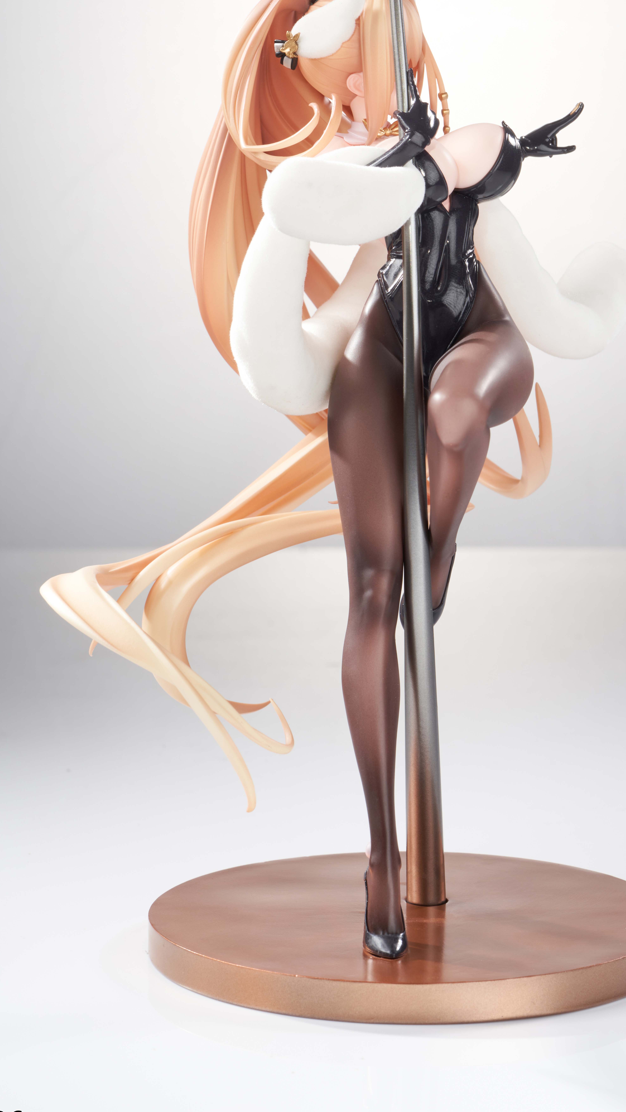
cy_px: 398
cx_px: 382
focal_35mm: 127
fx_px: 3748
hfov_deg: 9.5
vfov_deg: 16.9
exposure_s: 1/13
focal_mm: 90
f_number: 16
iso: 100
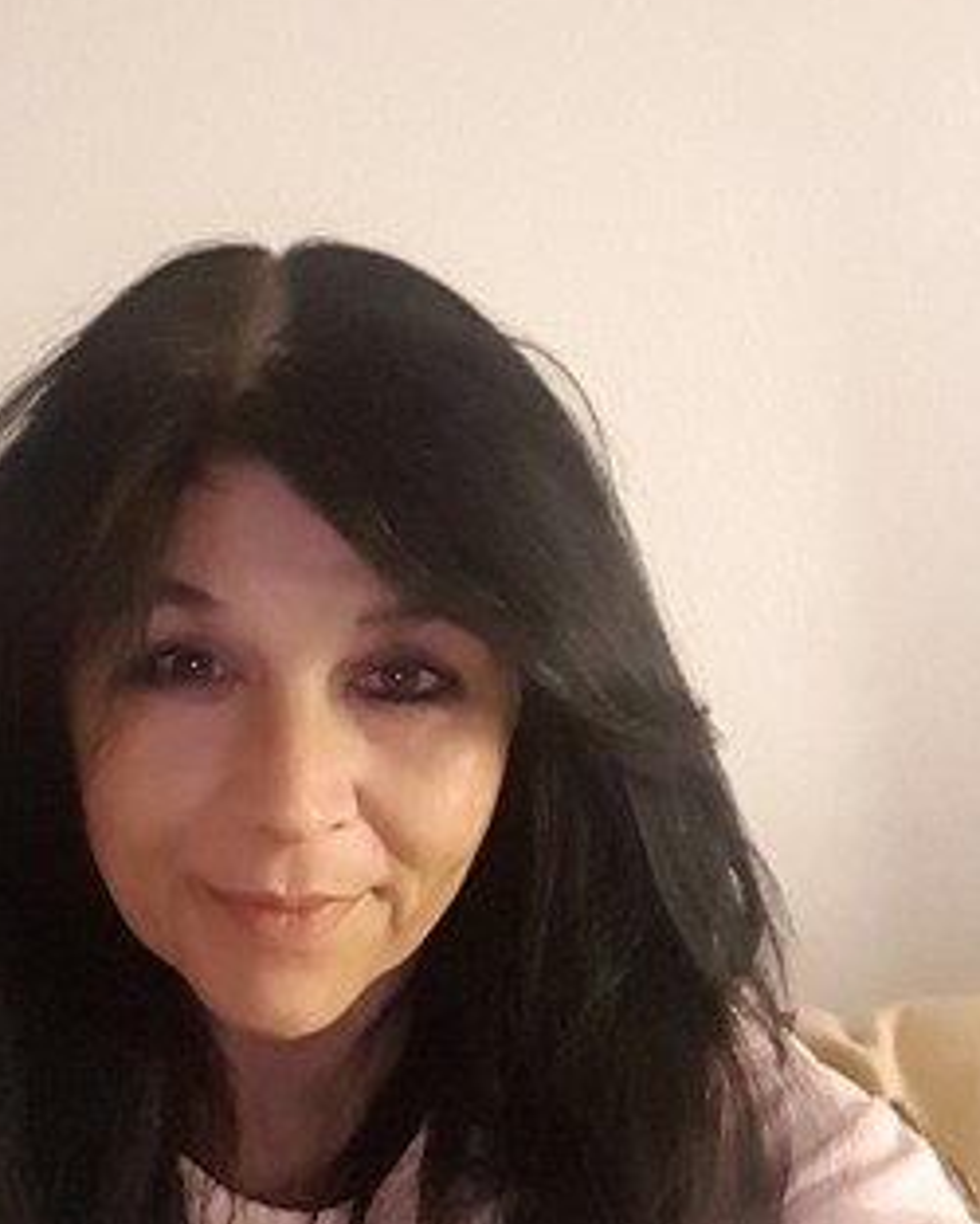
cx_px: 337
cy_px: 753
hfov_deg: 35.4
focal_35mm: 42
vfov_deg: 43.5
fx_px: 1521
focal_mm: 2.1
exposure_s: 1/13
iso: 640
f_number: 1.7
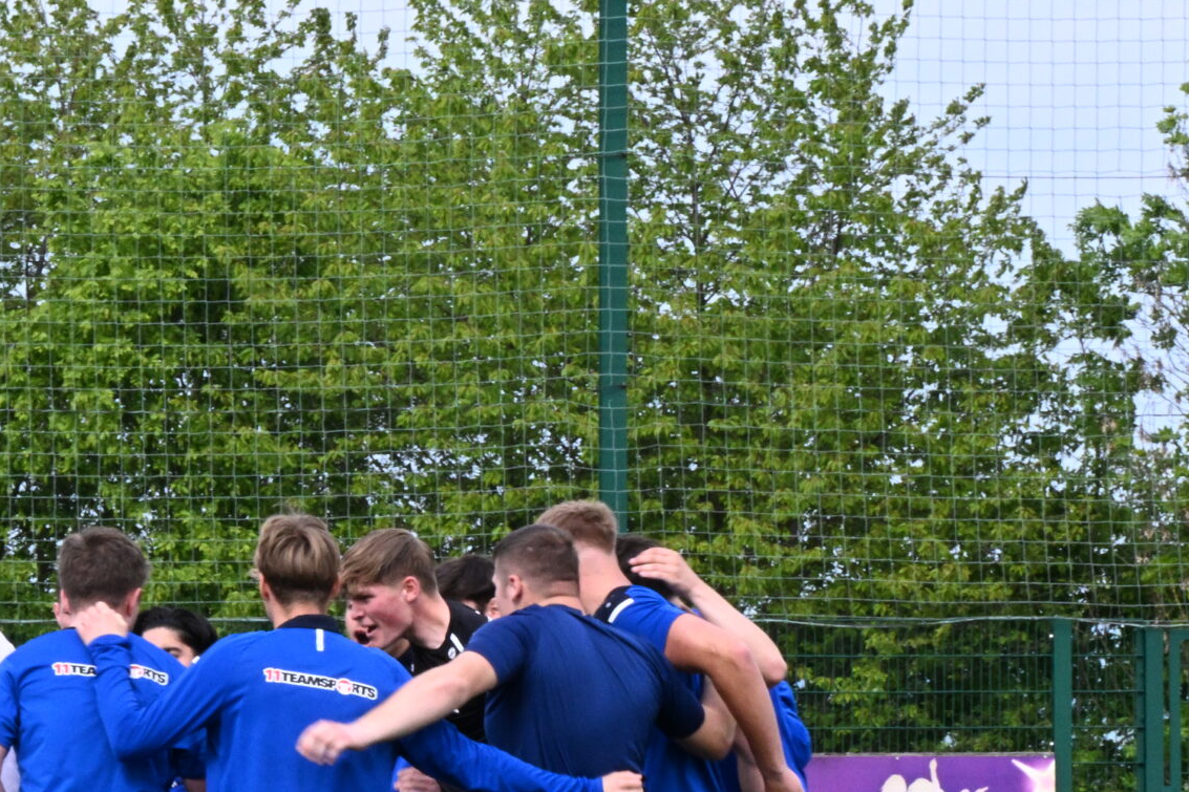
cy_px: 674
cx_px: 183
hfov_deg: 6.1
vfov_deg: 4.1
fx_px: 11194
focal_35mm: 339
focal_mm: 150
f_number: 36
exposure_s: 1/200
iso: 3200
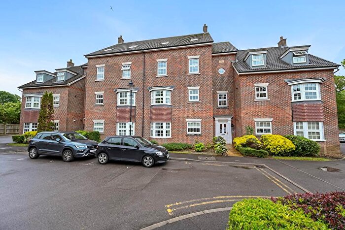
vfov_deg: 81.2
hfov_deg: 104.2
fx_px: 134
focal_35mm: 14
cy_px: 115
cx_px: 172
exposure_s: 1/60
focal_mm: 14
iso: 250
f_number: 8
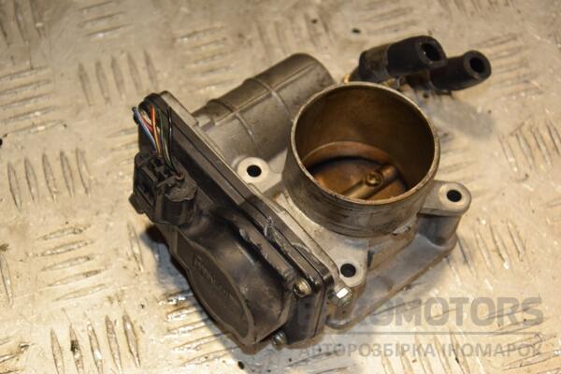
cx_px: 280
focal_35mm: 93
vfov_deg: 14.7
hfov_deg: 21.9
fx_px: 1449
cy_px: 187
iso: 800
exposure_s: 1/200
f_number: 5.6
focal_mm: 62
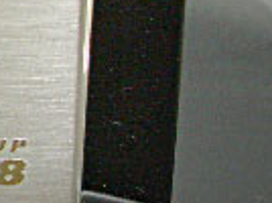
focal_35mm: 196
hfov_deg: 9.5
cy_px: -26
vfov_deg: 7.5
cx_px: -272
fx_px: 1537
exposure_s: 1/80
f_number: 2.8
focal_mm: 6.8
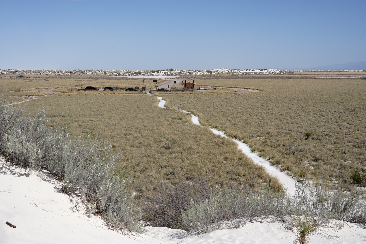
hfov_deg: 44.5
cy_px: 122
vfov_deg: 30.5
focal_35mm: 44
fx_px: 447
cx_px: 183
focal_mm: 44
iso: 100
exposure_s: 1/100
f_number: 20
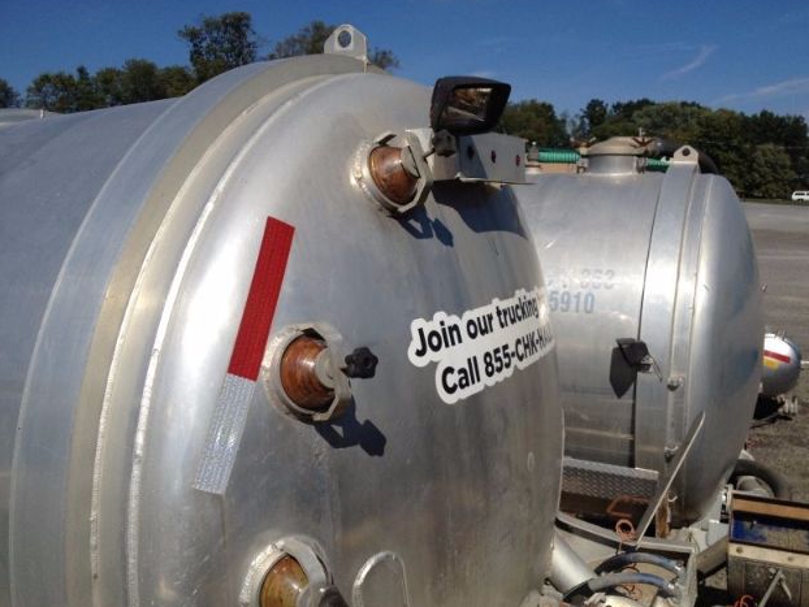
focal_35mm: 36
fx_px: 842
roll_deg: +2.3
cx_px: 414
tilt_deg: -7.0
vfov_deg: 39.7
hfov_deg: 51.3
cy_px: 303
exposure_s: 1/3953
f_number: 2.4
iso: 50
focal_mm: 4.28
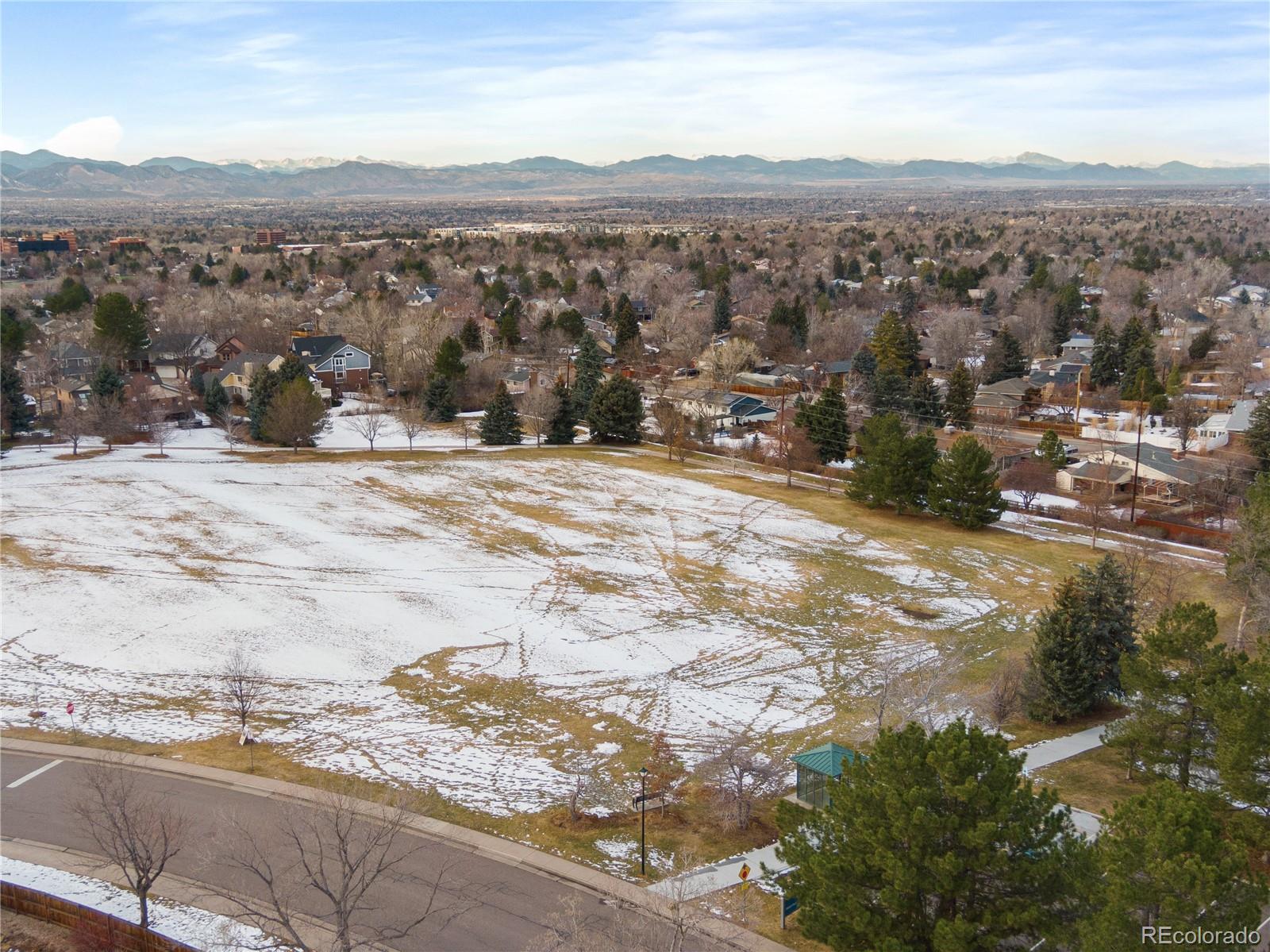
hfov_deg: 49.0
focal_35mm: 38
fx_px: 1394
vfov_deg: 37.7
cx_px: 635
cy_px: 476
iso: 100
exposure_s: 1/200
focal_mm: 6.48
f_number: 3.4
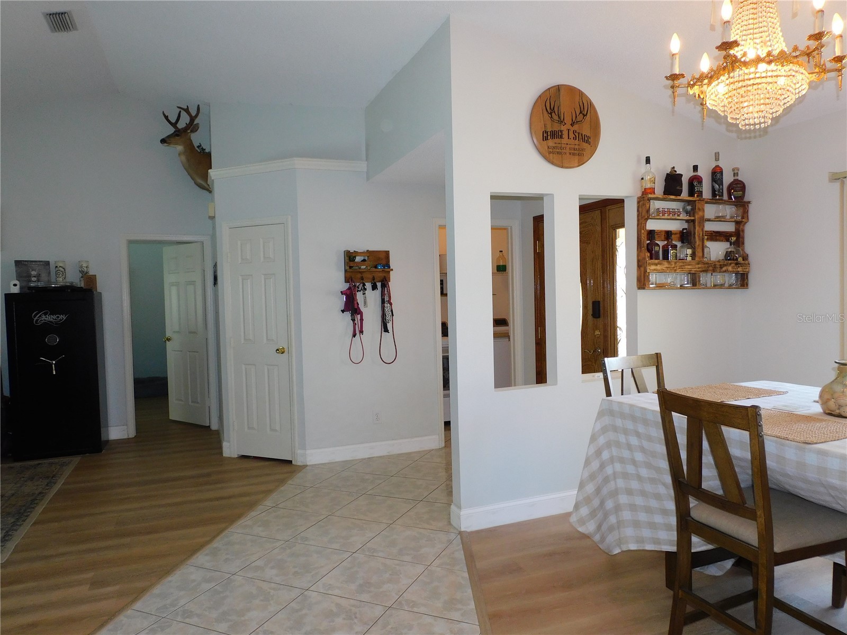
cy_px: 318
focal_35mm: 24
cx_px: 424
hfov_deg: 71.6
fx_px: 587
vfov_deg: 56.8
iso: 200
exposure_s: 1/30
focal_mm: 4.3
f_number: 3.3
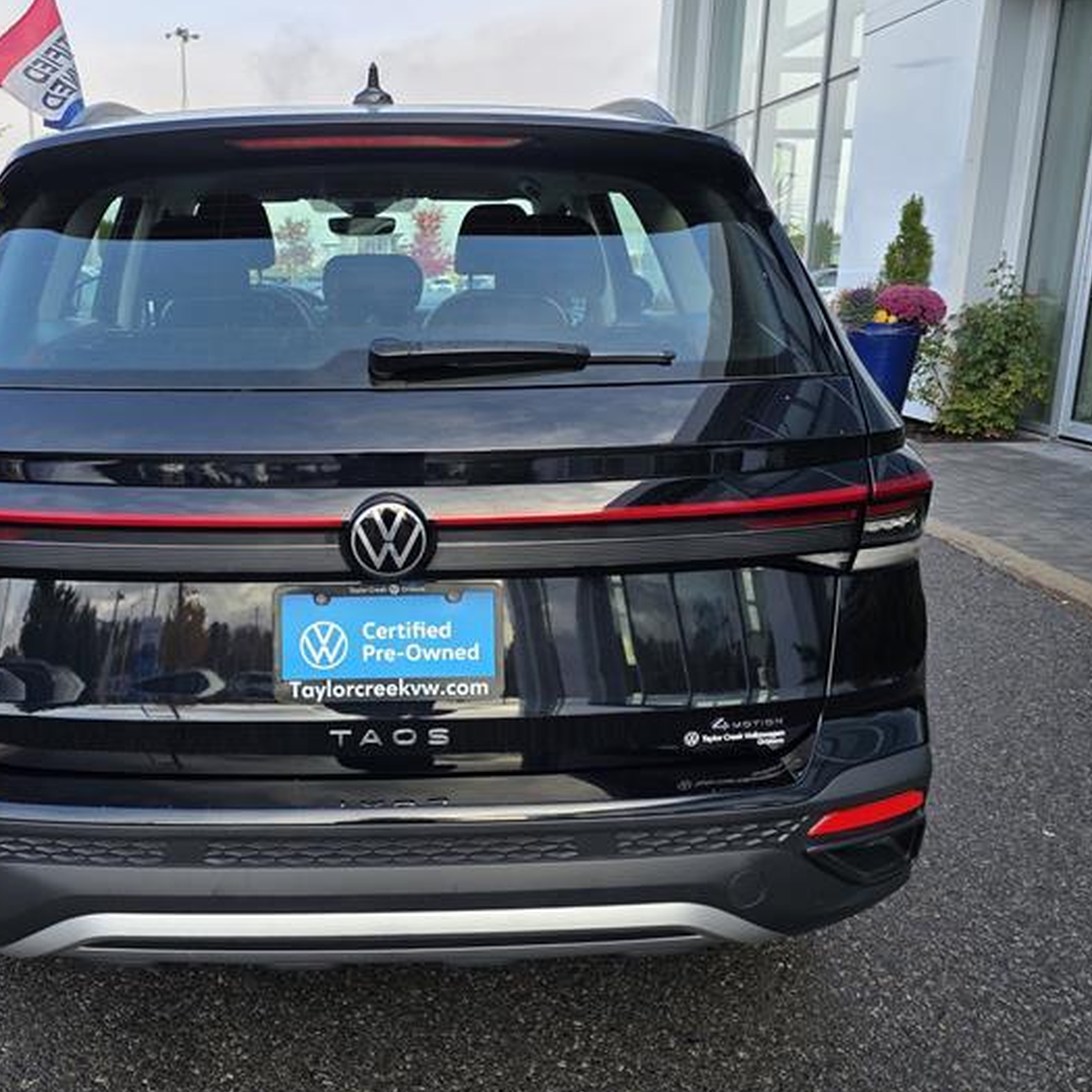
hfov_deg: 51.7
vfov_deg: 52.5
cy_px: 547
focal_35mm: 31
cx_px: 374
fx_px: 1106
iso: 25
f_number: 1.7
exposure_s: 1/359
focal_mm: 6.3
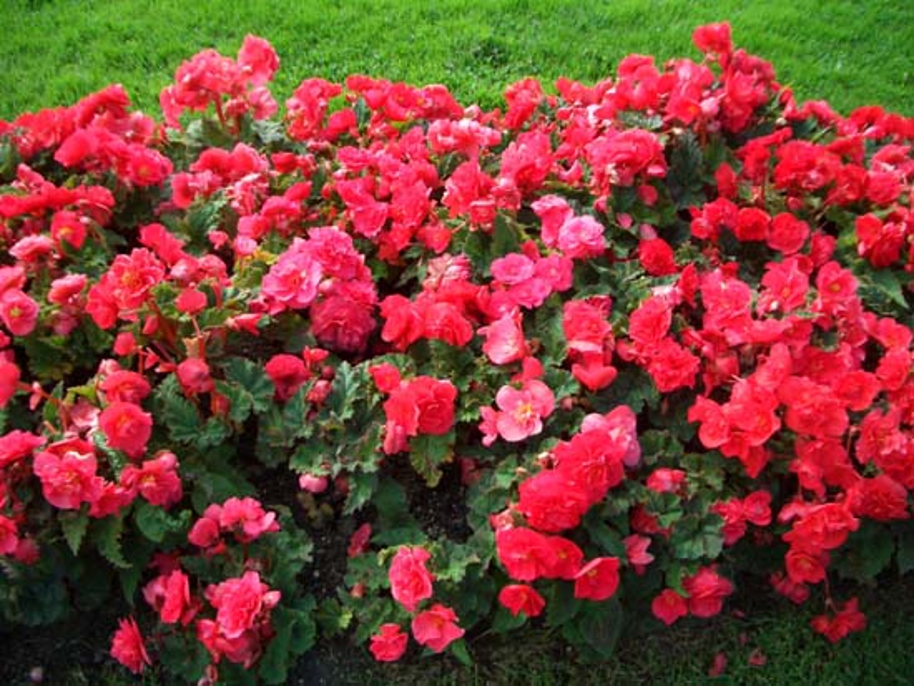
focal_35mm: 35
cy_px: 343
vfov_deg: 40.7
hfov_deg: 52.6
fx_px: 925
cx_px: 457
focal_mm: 5.8
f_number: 2.6
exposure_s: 1/250
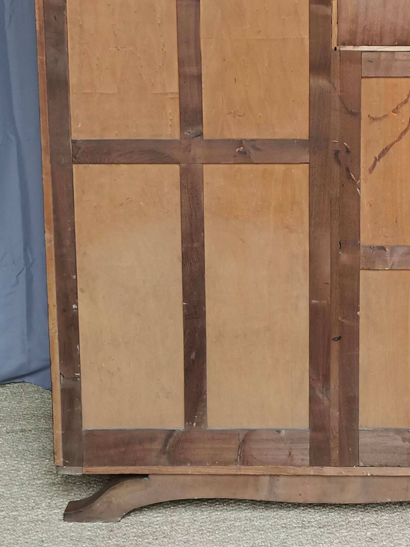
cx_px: 320
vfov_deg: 28.9
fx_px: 1042
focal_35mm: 66
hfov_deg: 22.0
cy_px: 126
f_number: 1.8
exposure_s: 1/60
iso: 125
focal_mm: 5.58
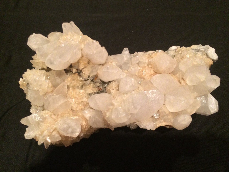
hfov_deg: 61.7
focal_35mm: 29
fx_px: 192
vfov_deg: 48.2
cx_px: 114
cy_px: 86
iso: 400
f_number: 2.2
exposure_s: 1/15
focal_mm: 4.15
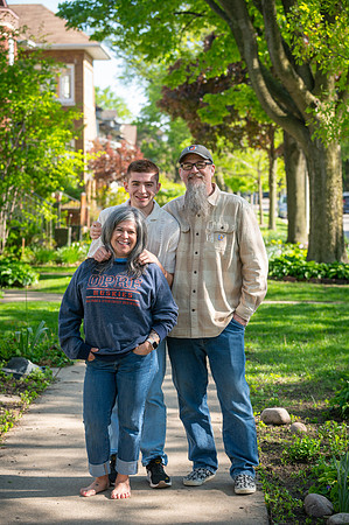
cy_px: 262
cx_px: 174
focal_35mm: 86
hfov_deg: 15.9
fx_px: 1253
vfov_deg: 23.7
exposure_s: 1/320
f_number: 4
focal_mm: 86
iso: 250
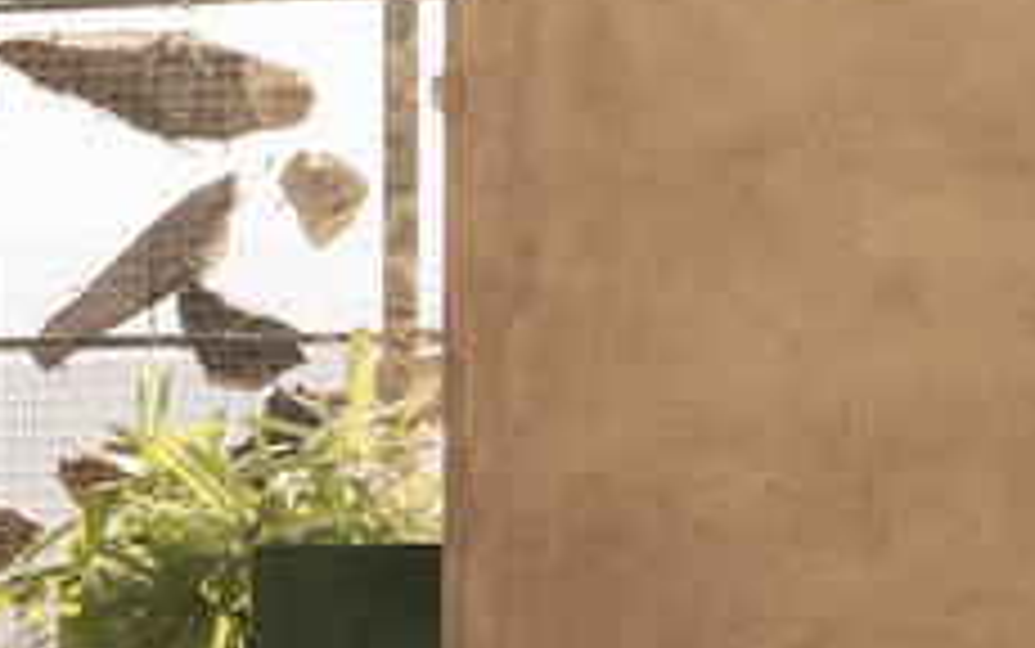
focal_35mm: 173
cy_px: 526
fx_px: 4882
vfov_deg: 7.6
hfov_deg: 11.1
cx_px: -974
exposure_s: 1/125
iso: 125
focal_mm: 26
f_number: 6.3
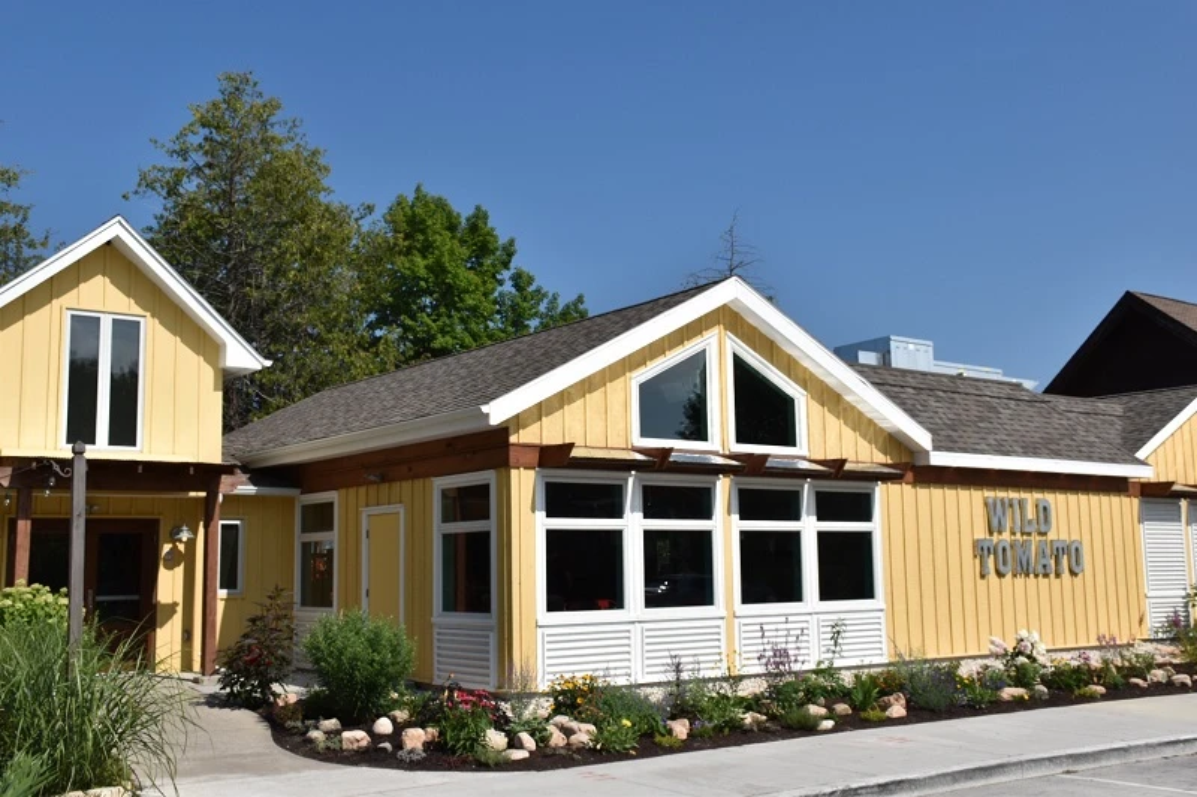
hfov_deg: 49.6
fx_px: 1296
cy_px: 398
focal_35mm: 39
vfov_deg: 34.2
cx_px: 598
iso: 200
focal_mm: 26
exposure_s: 1/800
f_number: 8
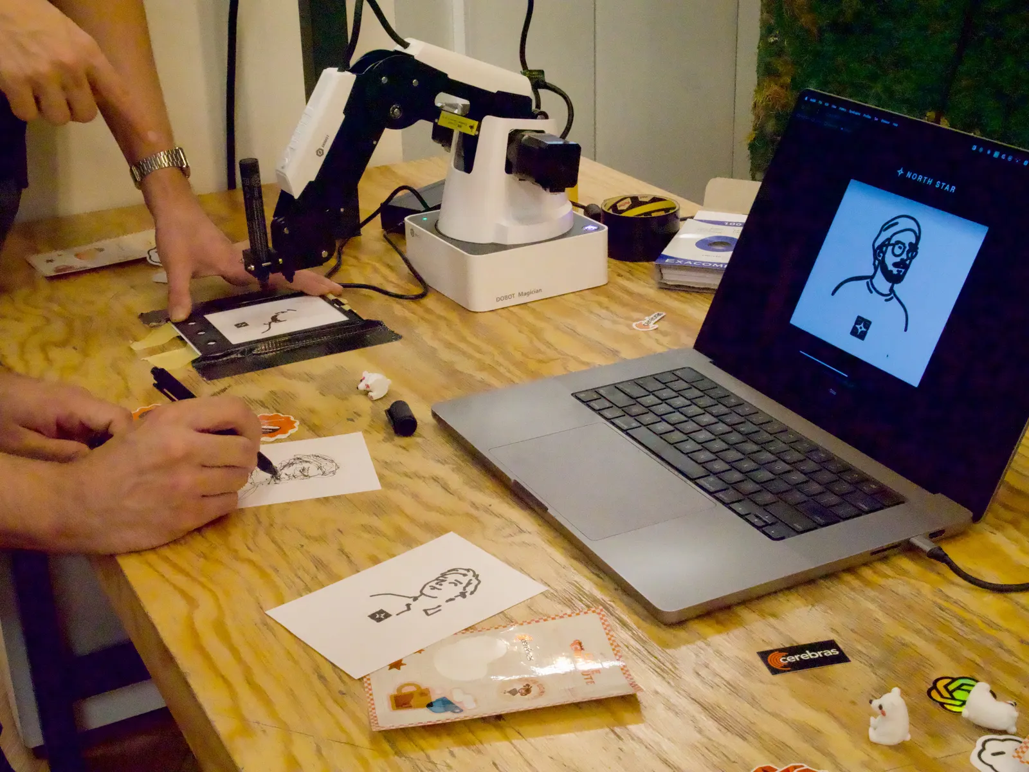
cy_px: 386
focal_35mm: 48
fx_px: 1427
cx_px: 514
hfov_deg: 39.7
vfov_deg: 30.3
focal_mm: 24
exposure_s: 1/60
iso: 6400
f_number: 14
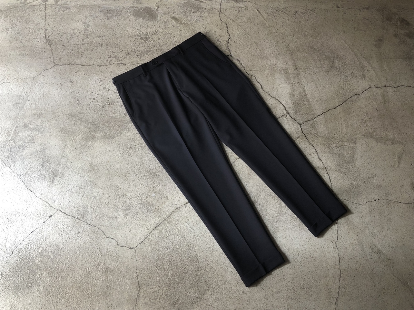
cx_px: 207
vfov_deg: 49.7
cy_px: 155
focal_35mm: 28
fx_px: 335
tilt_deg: -70.2
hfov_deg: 63.4
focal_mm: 4
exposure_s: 1/20
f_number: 1.8
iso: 40
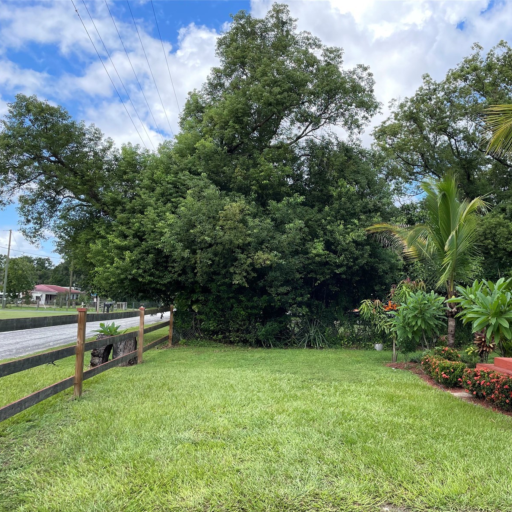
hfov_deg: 51.5
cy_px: 259
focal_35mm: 31
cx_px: 343
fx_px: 519
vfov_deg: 52.5
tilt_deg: +6.0
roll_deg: -2.3
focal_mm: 4.2
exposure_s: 1/988
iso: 50
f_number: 1.6
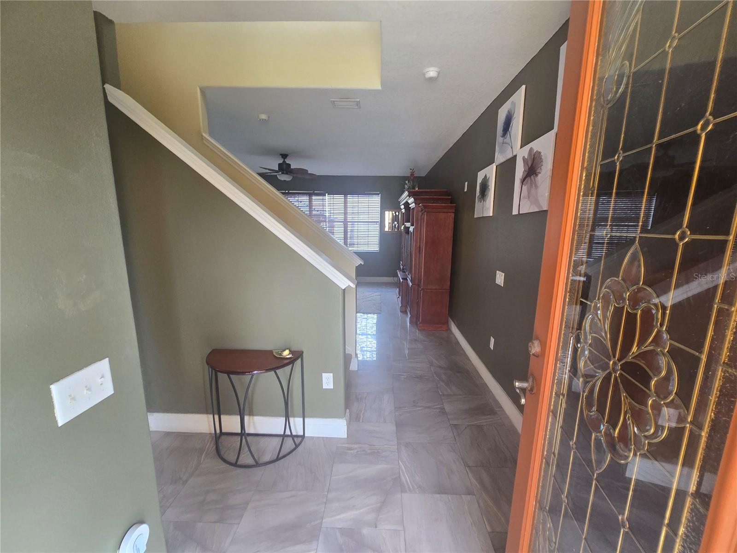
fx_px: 277
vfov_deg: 89.9
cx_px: 368
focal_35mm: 13
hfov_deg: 106.2
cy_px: 276
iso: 160
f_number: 2.2
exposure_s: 1/60
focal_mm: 2.2
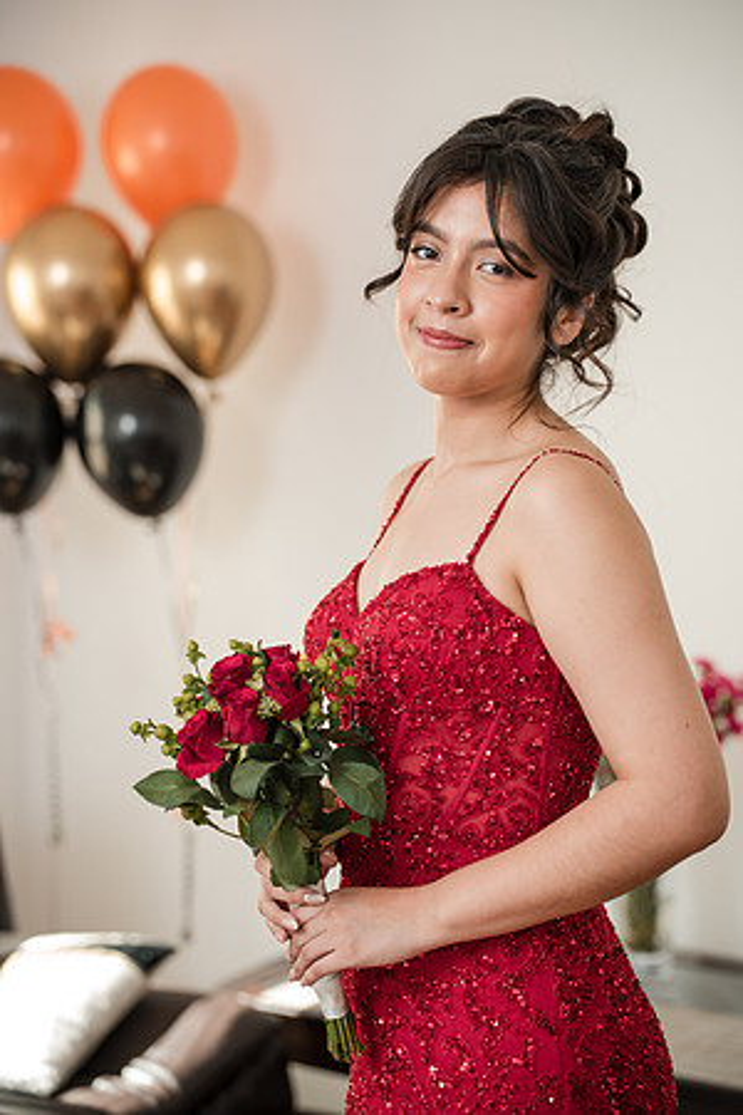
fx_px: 2569
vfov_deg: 24.5
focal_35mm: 83
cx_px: 372
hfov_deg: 16.5
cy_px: 558
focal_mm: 83
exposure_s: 1/250
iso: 1000
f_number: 3.2
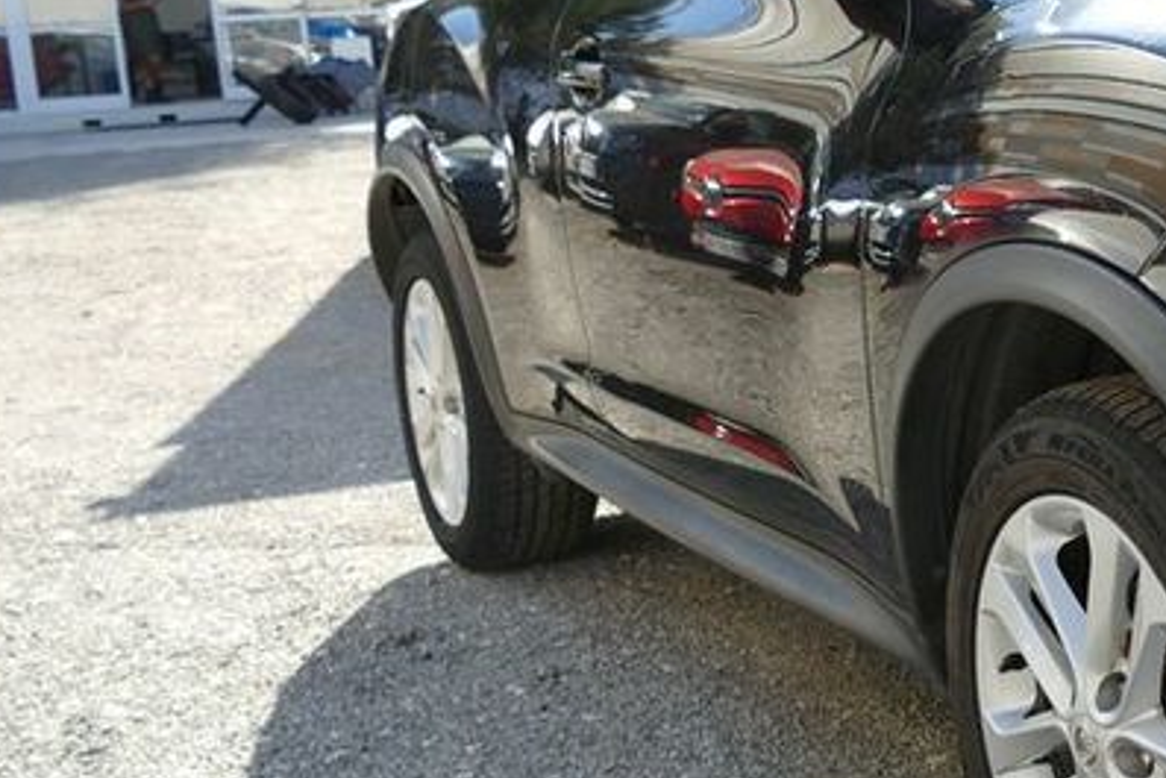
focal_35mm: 63
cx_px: 1427
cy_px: 289
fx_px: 2041
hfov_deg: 27.7
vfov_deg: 21.5
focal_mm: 9.12
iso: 125
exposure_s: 1/500
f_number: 2.8
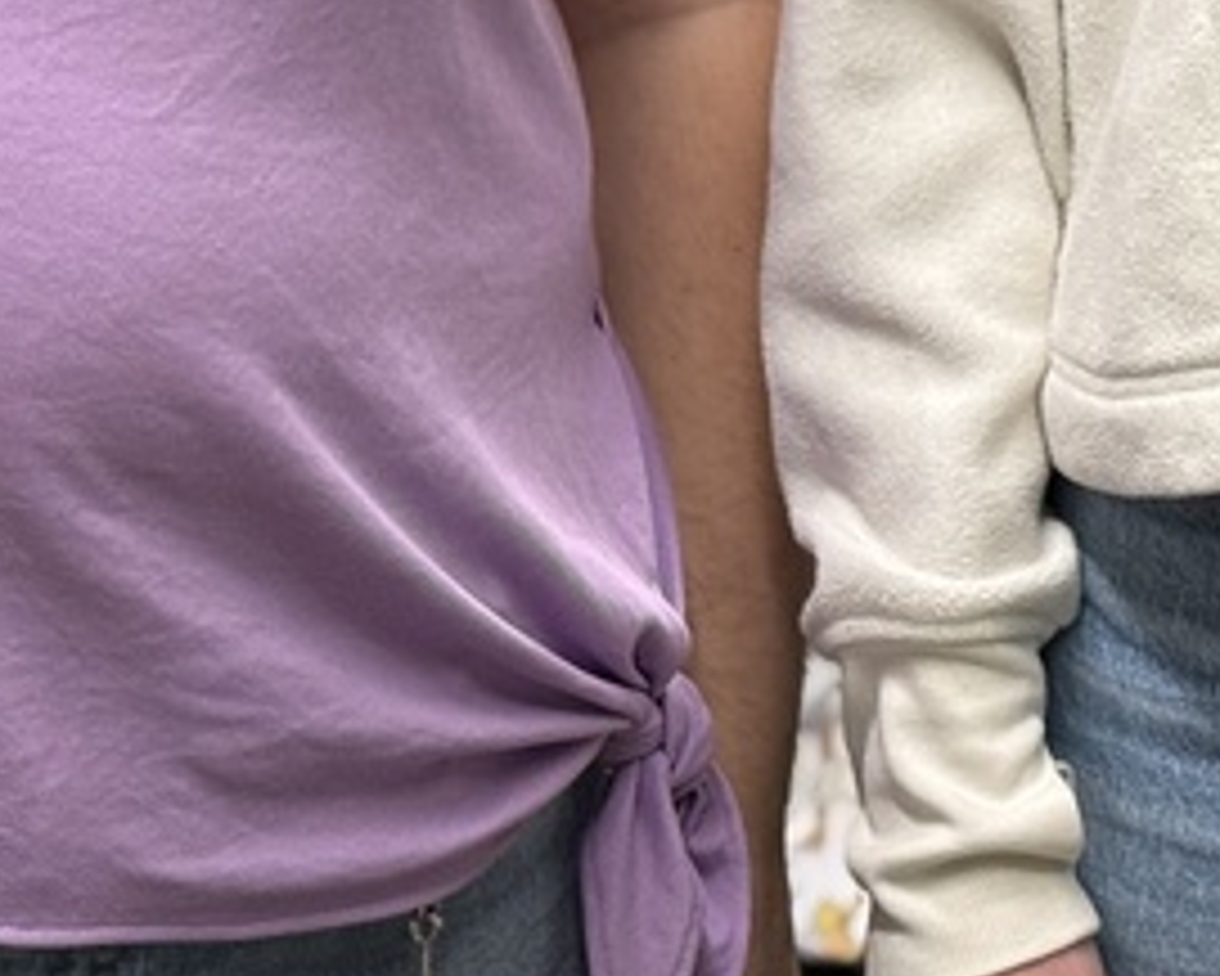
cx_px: 603
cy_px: -684
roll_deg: +0.3
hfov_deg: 10.9
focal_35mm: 177
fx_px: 6393
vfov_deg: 8.5
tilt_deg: -2.4
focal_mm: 6.76
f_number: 1.78
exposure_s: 1/60
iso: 100
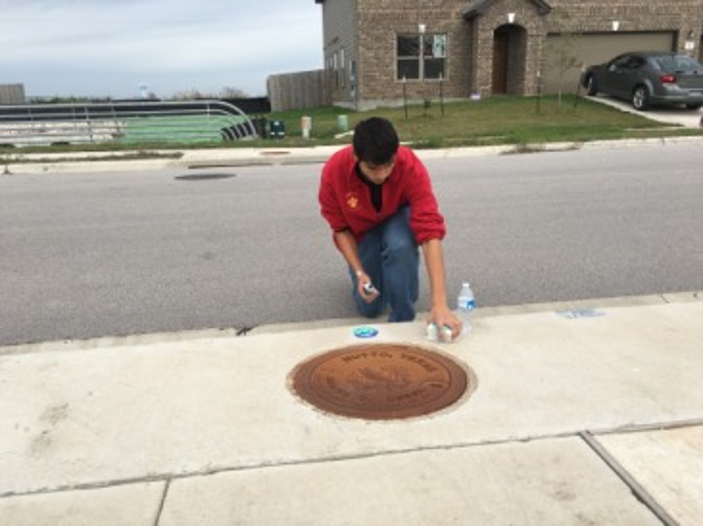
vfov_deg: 48.2
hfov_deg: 61.7
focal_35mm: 29
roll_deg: +1.7
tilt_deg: -15.7
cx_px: 352
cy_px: 263
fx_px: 589
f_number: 2.2
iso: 25
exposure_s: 1/874
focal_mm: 4.15
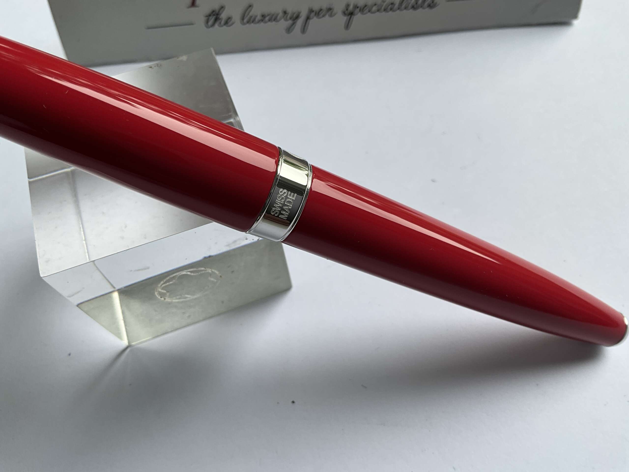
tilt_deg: -62.7
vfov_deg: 48.2
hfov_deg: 61.7
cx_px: 314
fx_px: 527
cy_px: 236
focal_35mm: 29
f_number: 1.8
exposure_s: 1/130
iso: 16
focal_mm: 3
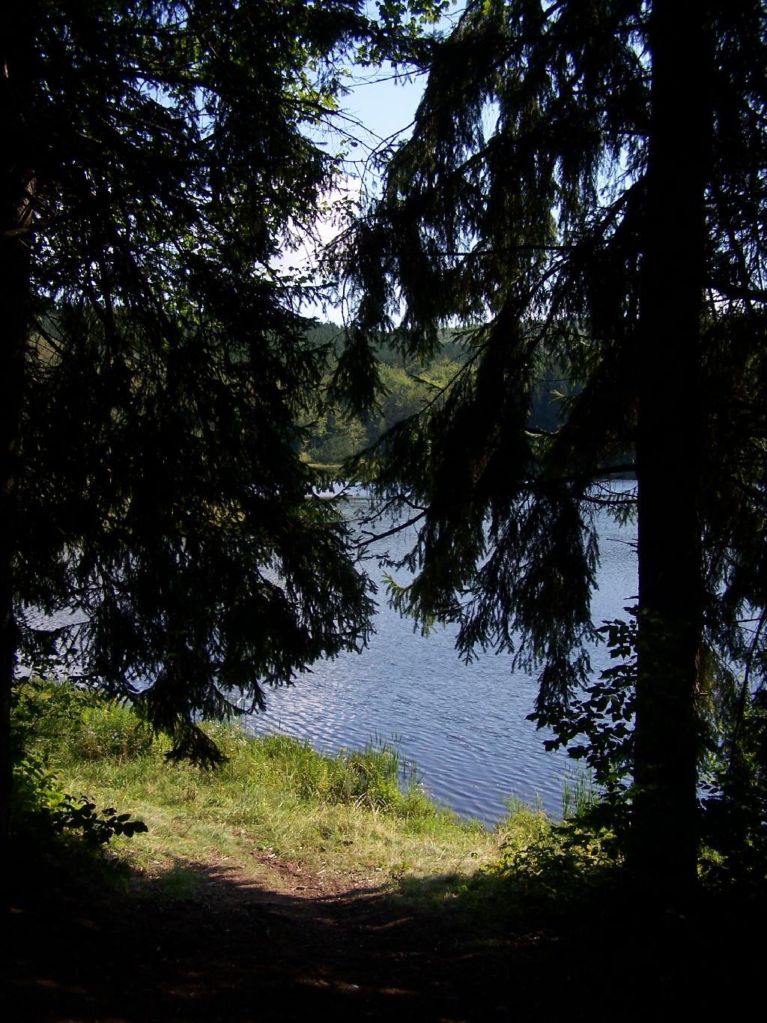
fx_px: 1122
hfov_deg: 37.7
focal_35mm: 38
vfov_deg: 49.0
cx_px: 384
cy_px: 512
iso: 80
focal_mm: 6.3
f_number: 2.8
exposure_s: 1/1000
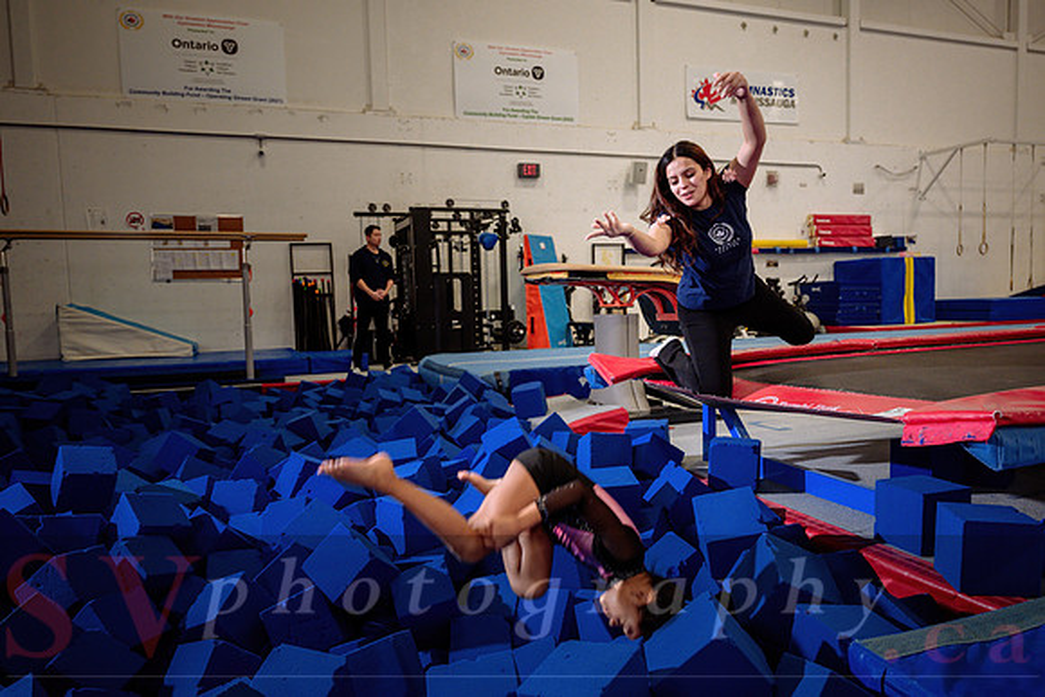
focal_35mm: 27
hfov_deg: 67.9
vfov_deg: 48.4
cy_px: 351
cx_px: 543
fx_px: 776
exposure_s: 1/400
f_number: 3.5
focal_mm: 25.5
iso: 1600
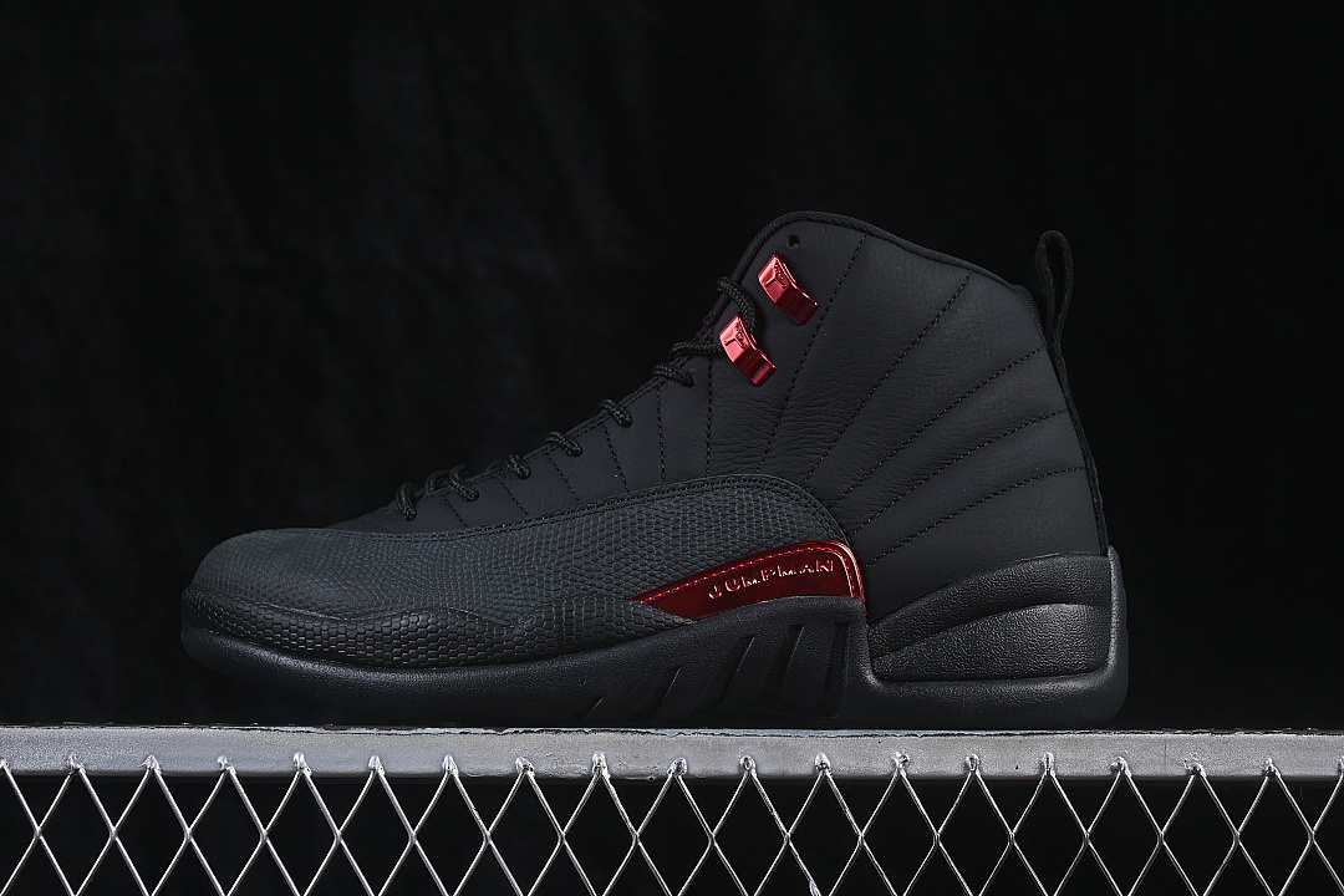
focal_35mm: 75
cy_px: 448
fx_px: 2800
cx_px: 672
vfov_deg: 18.2
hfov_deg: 27.0
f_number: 6.3
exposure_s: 1/50
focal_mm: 50
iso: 160
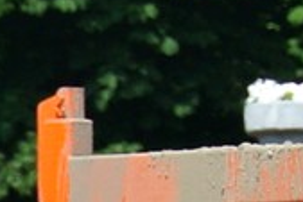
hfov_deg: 1.1
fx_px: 15643
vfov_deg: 0.7
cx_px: 1011
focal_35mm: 1857
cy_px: 233
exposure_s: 1/500
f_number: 5.3
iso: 100
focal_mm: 97.2
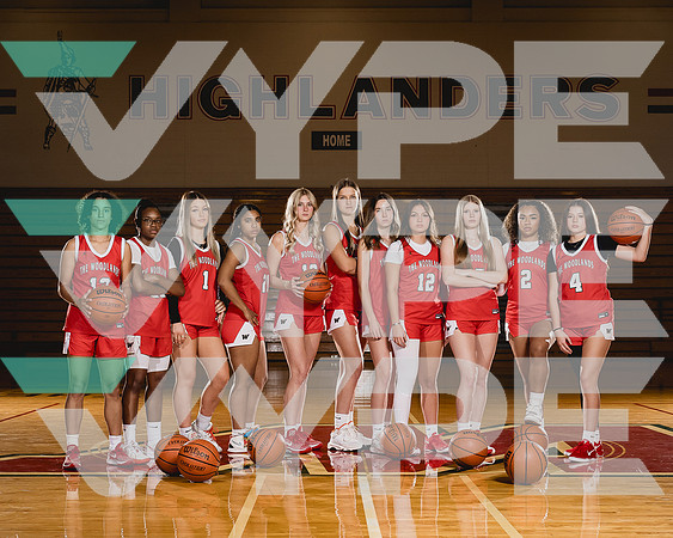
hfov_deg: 30.5
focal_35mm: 62
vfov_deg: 24.6
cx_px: 320
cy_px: 300
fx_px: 1233
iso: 320
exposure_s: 1/250
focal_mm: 40
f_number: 8
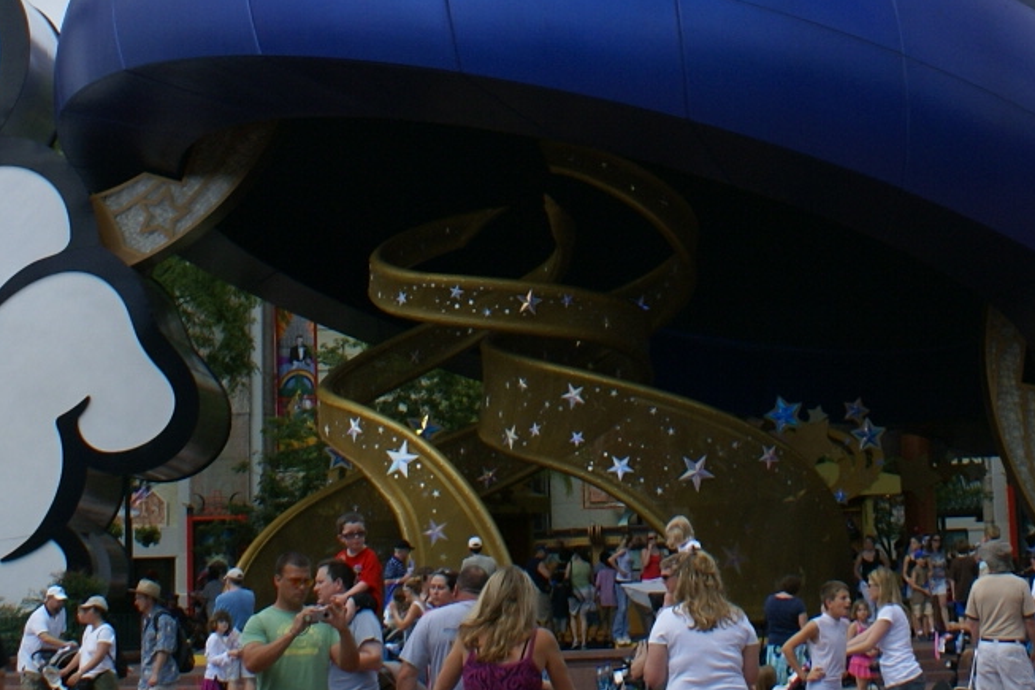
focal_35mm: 97
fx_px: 2788
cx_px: 720
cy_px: -171
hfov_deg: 20.9
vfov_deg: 13.6
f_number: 5
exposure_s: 1/1000
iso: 100
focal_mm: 22
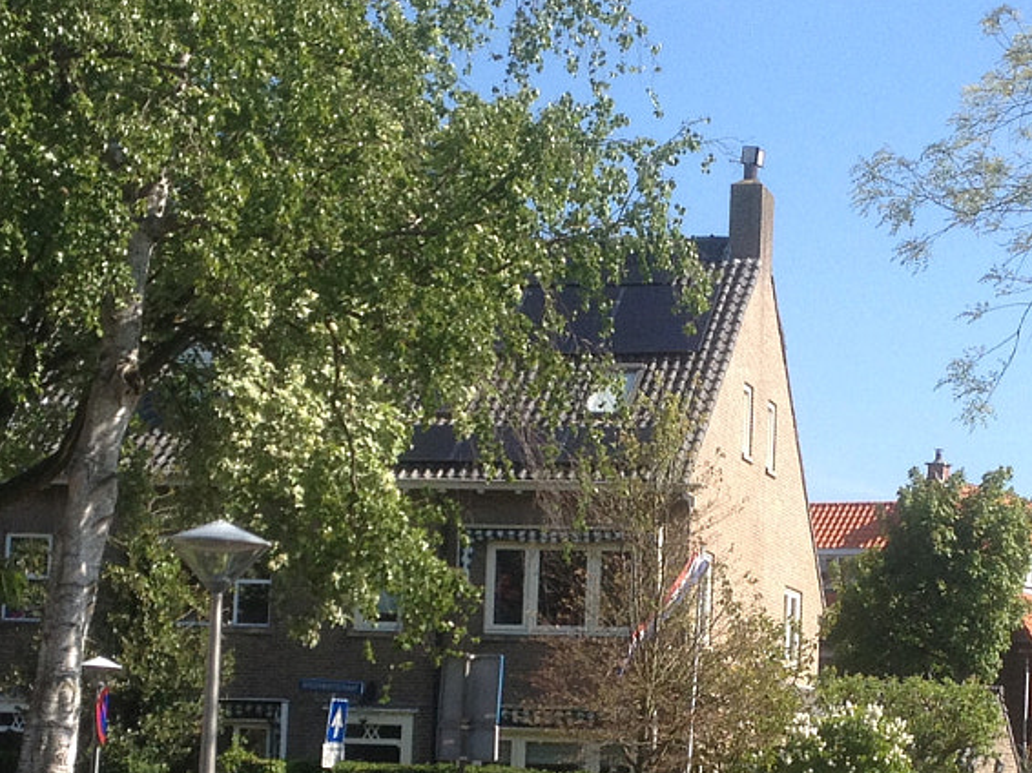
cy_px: 649
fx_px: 2950
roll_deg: -2.8
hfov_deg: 19.8
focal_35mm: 99
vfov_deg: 14.8
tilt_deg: +3.9
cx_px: 700
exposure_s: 1/890
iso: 50
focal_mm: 4.28
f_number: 2.4
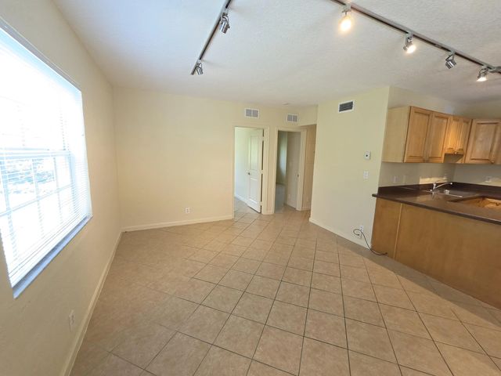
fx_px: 188
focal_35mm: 13
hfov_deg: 106.2
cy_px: 188
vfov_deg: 89.9
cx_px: 250
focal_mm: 2.2
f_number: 2.2
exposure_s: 1/120
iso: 250
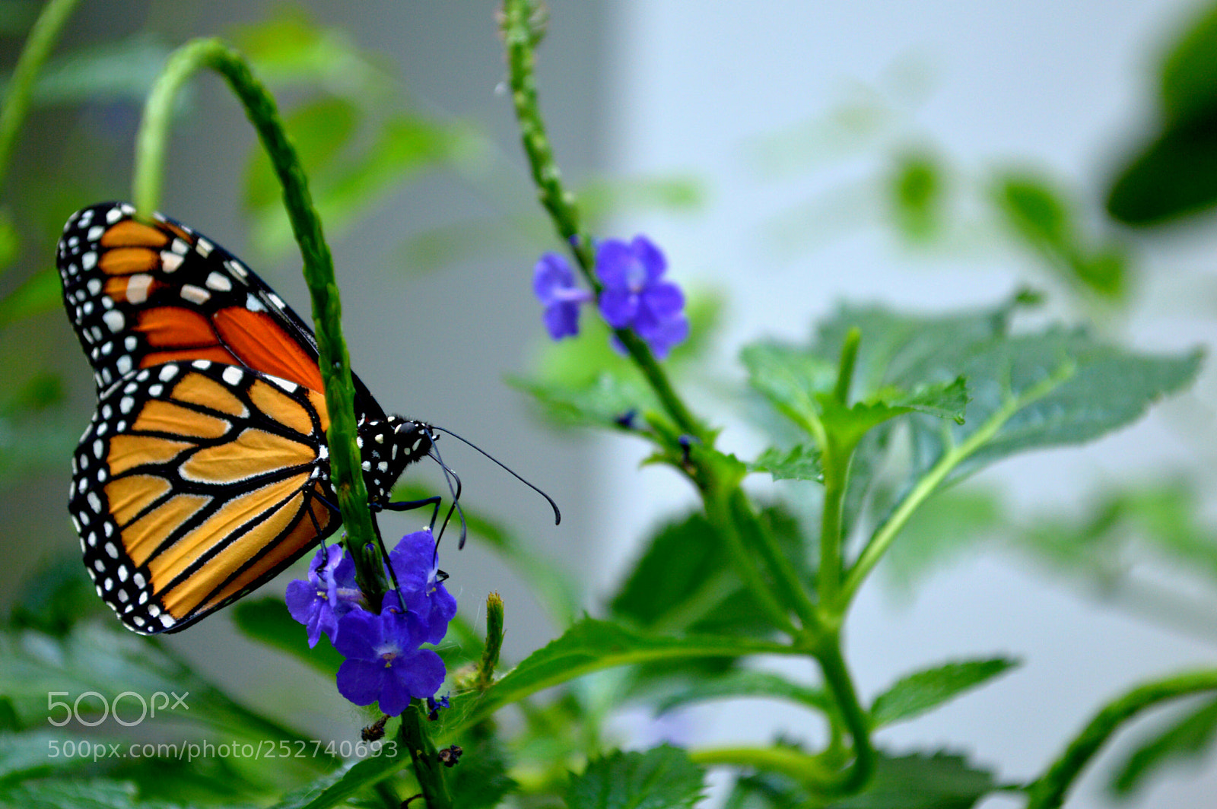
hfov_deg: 24.6
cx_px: 608
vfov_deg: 16.5
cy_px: 404
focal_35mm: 82
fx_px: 2787
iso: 200
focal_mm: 55
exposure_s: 1/250
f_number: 5.6
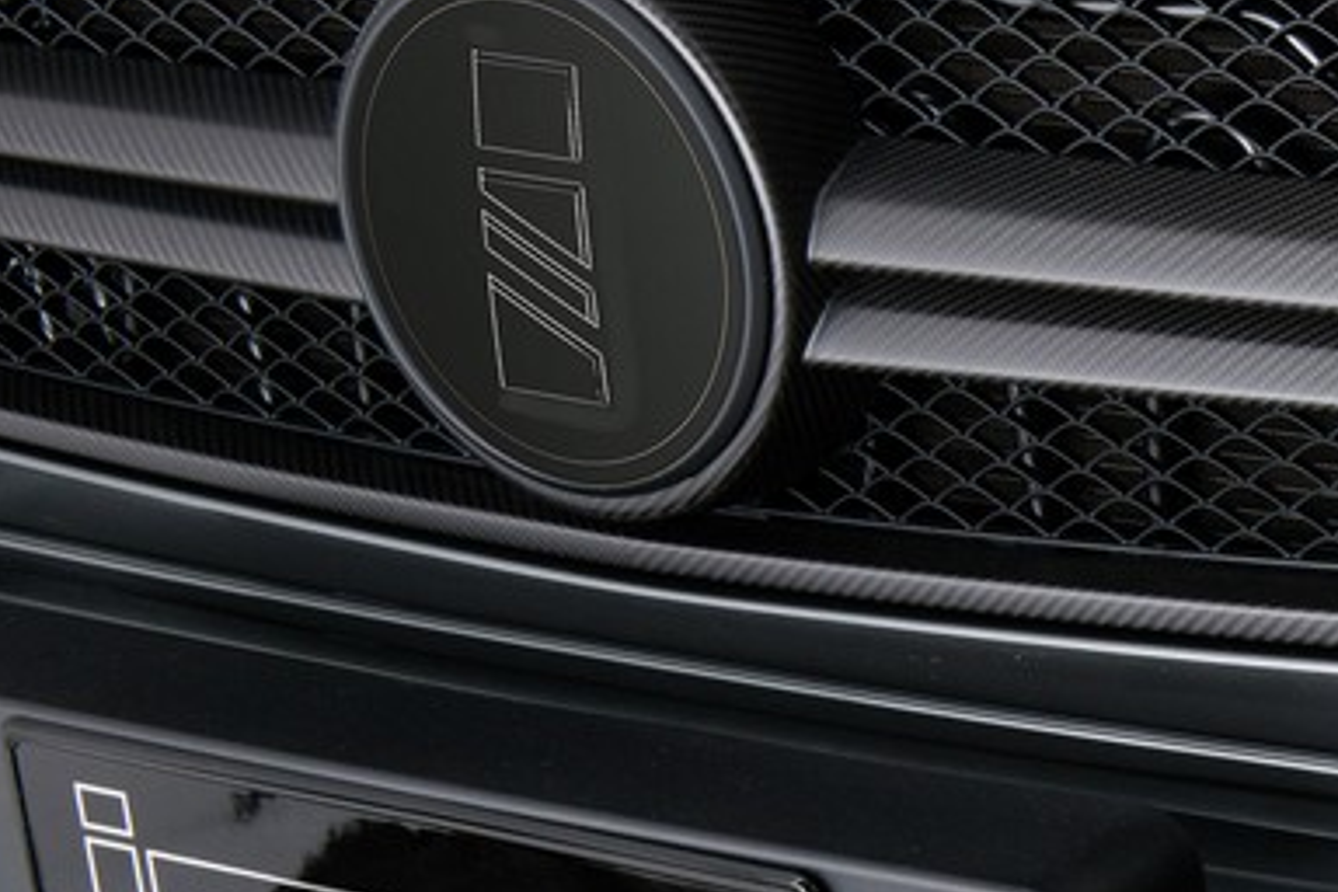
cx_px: 1599
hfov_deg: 17.4
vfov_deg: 12.0
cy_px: 981
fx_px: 4162
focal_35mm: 112
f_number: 14
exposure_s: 1/125
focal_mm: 42
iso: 160
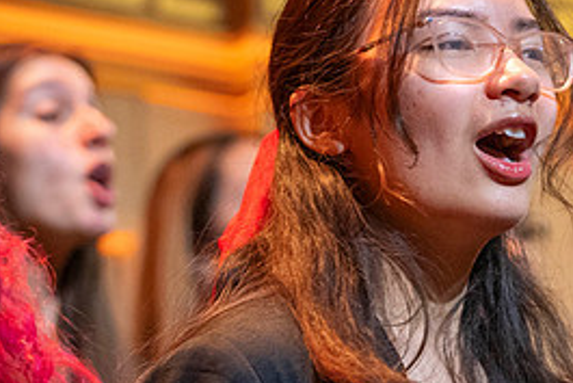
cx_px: 291
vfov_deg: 5.8
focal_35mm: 237
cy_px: 408
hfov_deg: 8.7
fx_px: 3774
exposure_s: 1/200
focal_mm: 77
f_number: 2.8
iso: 4000
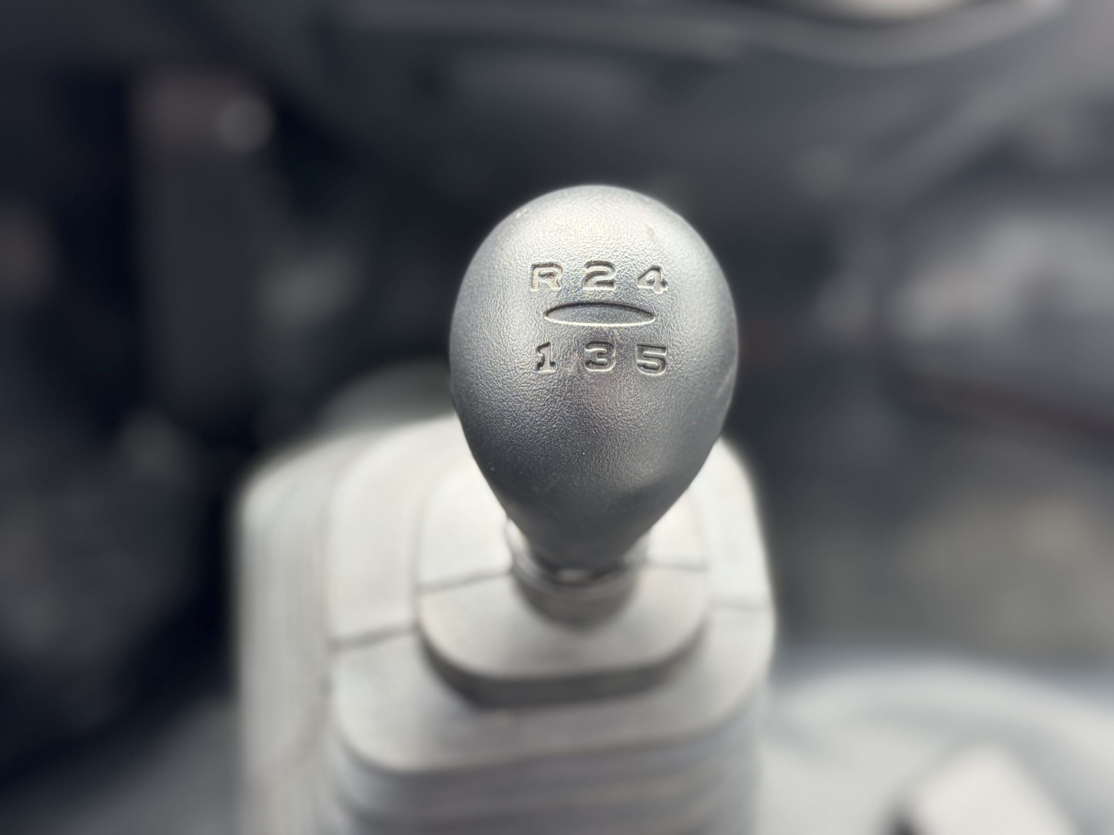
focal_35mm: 48
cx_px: 557
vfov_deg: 30.3
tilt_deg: -54.5
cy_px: 418
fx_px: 1545
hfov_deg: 39.7
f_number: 1.78
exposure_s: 1/121
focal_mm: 6.76
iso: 50
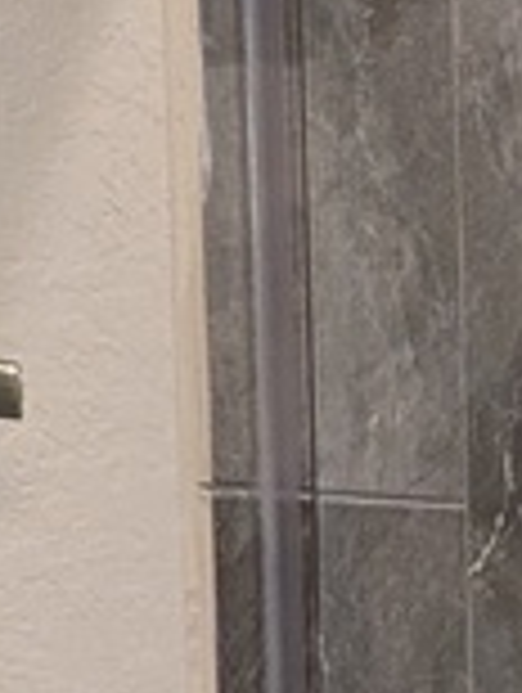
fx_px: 1684
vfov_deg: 22.7
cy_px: 608
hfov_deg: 12.0
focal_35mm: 84
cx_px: 1424
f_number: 1.7
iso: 115
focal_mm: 2.02
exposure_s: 1/60
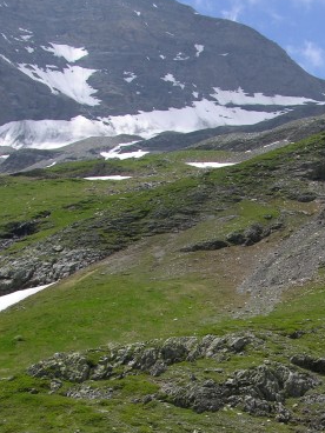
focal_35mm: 73
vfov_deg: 25.9
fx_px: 914
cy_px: 387
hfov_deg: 19.7
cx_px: 300
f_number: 6.3
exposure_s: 1/252
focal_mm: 8.9
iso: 50
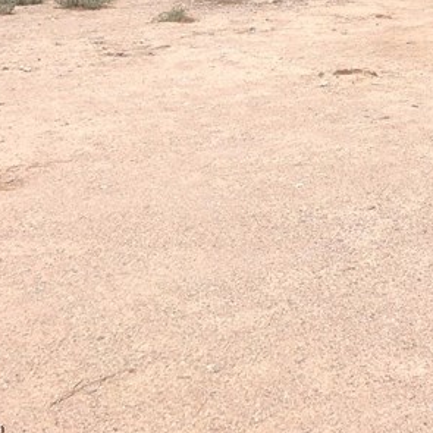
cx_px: 594
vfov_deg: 18.9
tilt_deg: +1.9
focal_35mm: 86
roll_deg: +1.5
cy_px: -106
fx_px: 1217
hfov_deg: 18.5
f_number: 1.8
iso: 20
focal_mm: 3.99
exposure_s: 1/2825
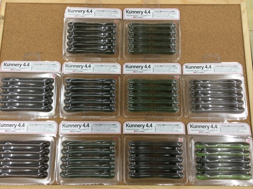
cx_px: 126
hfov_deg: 58.4
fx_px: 227
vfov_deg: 45.4
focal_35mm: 31
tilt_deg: -78.9
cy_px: 94
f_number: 2.4
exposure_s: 1/30
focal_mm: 3.3
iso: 25
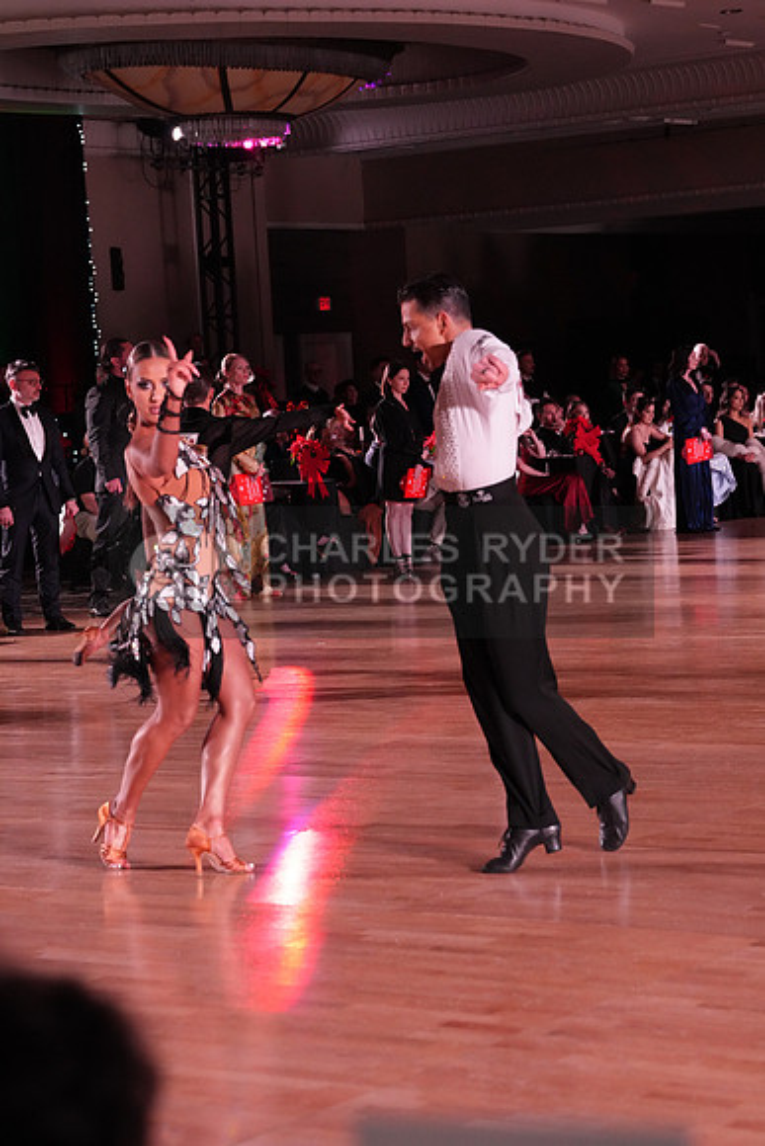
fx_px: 2931
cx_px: 382
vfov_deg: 22.1
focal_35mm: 92
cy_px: 573
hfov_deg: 14.9
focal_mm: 92
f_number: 6.3
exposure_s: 1/250
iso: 5000
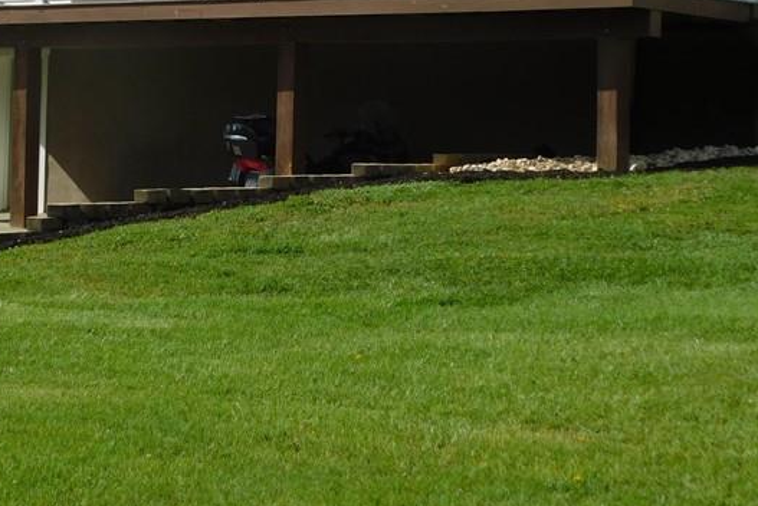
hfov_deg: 19.8
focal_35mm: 103
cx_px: 278
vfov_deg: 13.1
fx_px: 2170
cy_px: -40
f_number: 3.8
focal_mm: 9
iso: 125
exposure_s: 1/1500
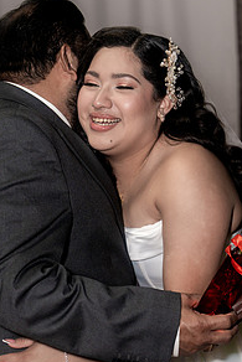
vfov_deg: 22.4
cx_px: 139
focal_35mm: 91
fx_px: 916
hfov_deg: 15.0
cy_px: 171
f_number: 4
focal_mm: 59
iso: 2000
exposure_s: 1/250
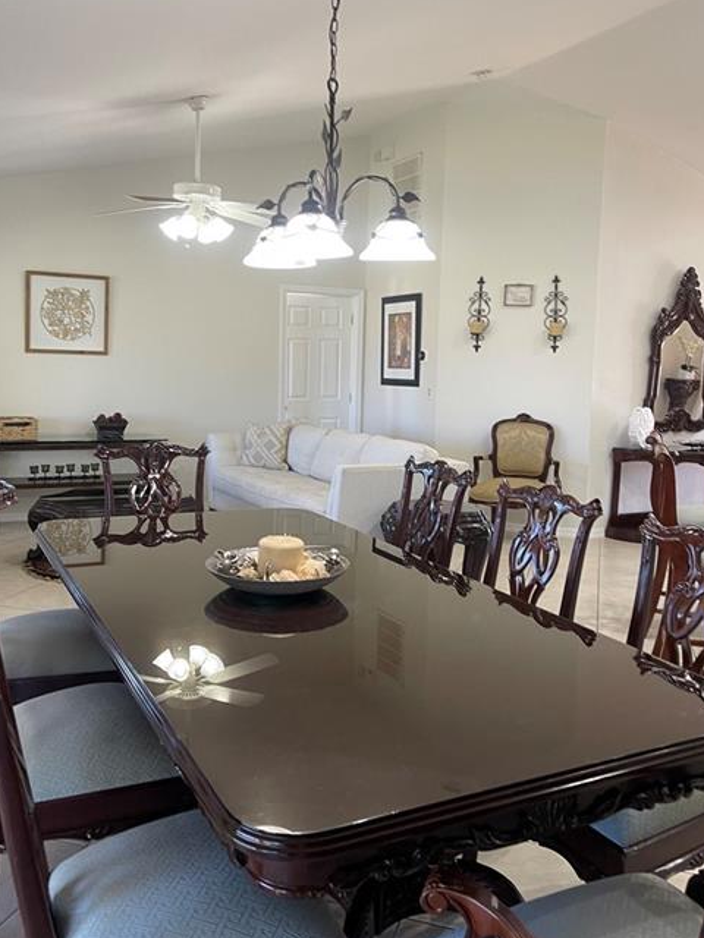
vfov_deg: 59.9
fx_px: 813
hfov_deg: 46.8
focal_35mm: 30
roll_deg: -1.5
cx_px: 346
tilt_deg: -5.1
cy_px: 428
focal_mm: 5.1
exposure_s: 1/60
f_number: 1.6
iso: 125
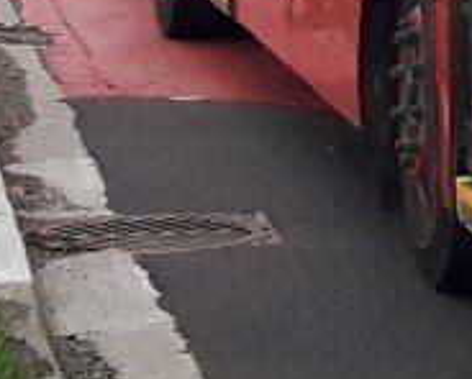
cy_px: -325
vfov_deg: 8.8
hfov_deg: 10.5
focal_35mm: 168
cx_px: 970
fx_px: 2352
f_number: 1.9
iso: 40
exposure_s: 1/509
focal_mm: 3.7
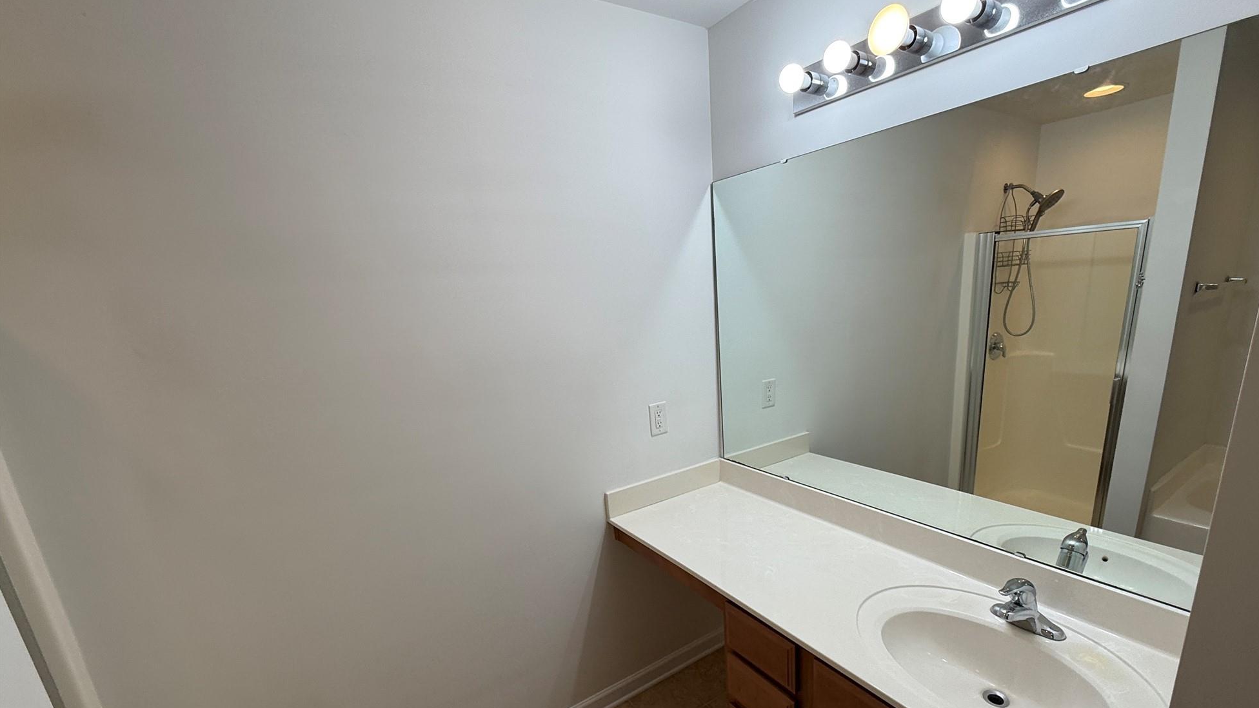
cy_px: 431
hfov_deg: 99.3
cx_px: 659
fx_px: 534
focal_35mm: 16
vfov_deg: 66.3
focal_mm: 2.22
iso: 50
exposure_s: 1/188
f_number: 2.2
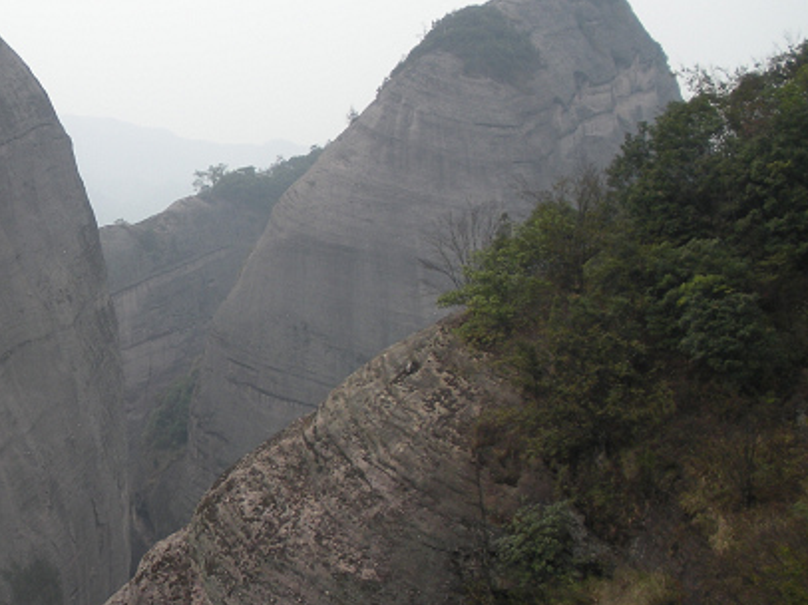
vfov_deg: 20.7
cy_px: 320
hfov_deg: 26.5
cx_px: 74
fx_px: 1656
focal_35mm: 71
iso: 64
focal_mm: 6.3
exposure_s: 1/132
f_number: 3.5
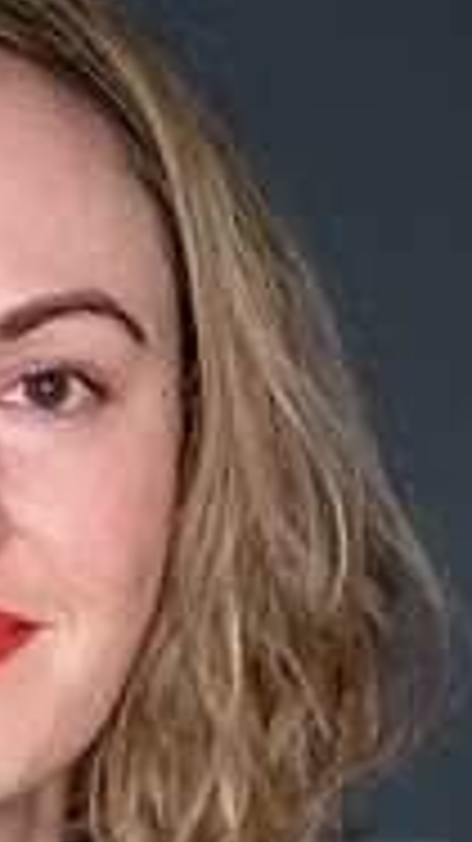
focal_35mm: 214
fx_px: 4768
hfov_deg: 5.6
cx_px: -135
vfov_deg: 10.0
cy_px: 797
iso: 2000
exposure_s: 1/320
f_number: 3.2
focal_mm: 85
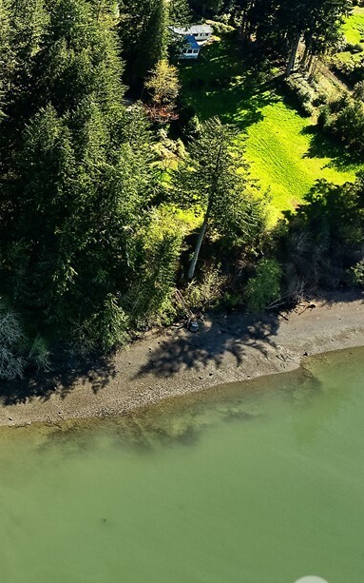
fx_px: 984
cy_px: 99
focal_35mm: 62
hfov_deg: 17.2
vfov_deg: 31.9
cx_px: -287
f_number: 2.8
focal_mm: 8.38
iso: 110
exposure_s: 1/320
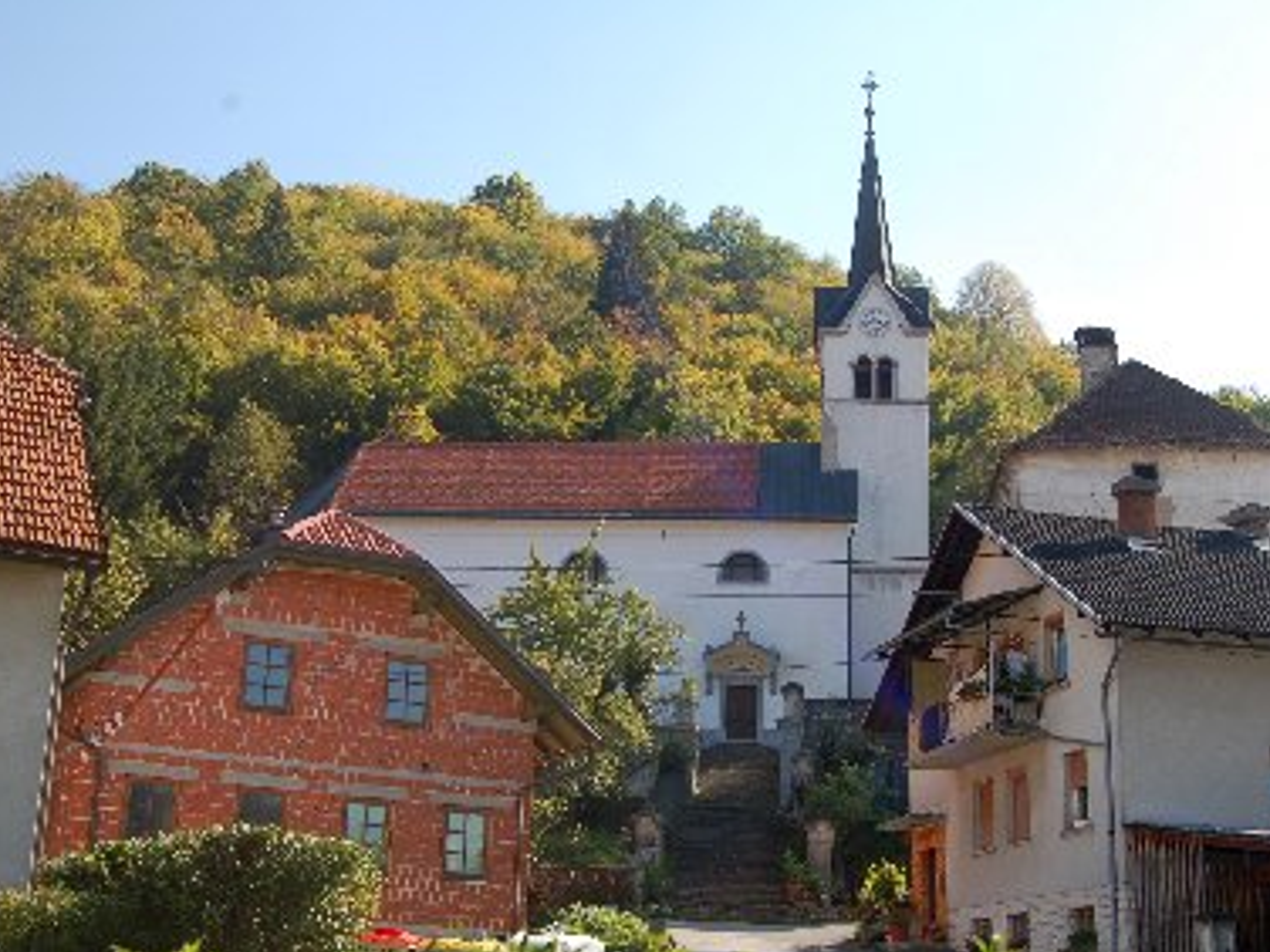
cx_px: 657
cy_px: 491
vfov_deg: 30.3
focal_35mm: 48
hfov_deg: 39.7
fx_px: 1761
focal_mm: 28
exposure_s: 1/250
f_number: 8
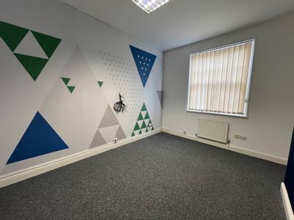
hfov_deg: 106.2
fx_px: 110
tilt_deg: -6.5
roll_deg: -0.3
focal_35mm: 13
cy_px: 110
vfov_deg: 89.9
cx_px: 147
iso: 200
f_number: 1.8
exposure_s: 1/100
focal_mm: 1.57
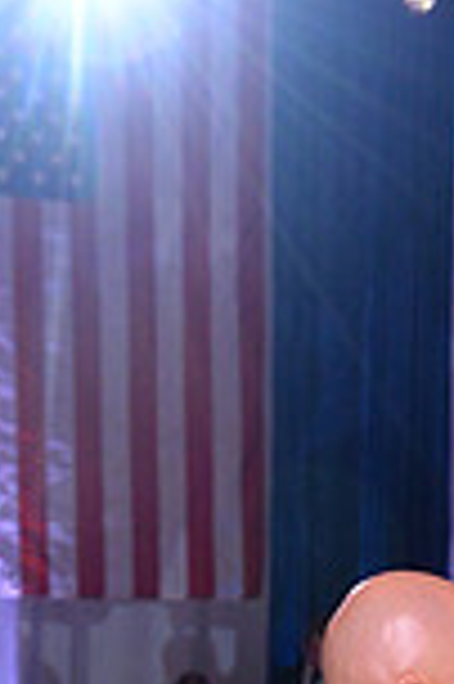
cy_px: 1287
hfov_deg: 6.8
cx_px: 614
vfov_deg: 9.8
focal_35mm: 198
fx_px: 3754
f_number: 6.3
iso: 2000
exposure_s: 1/250
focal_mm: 52
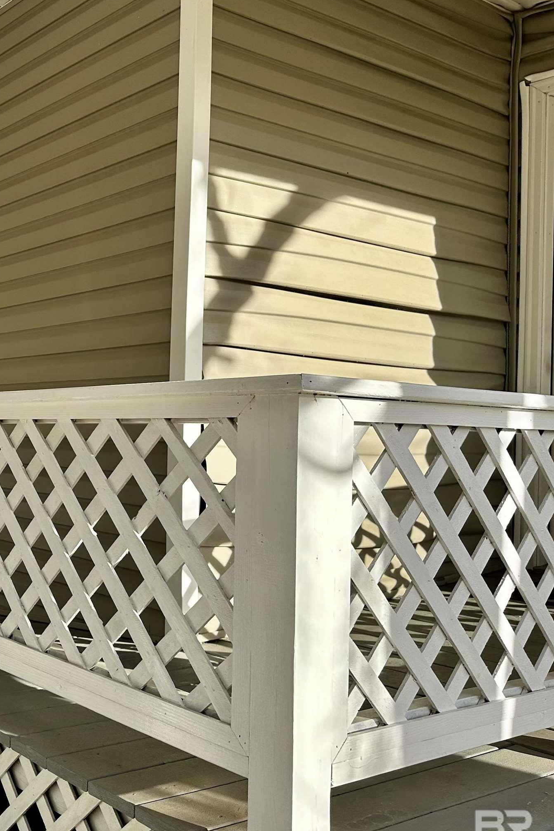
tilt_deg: +1.5
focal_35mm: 38
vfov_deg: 50.7
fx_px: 877
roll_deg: -2.1
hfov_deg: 31.8
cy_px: 423
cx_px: -26
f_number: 1.78
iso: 80
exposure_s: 1/3058
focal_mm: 6.86
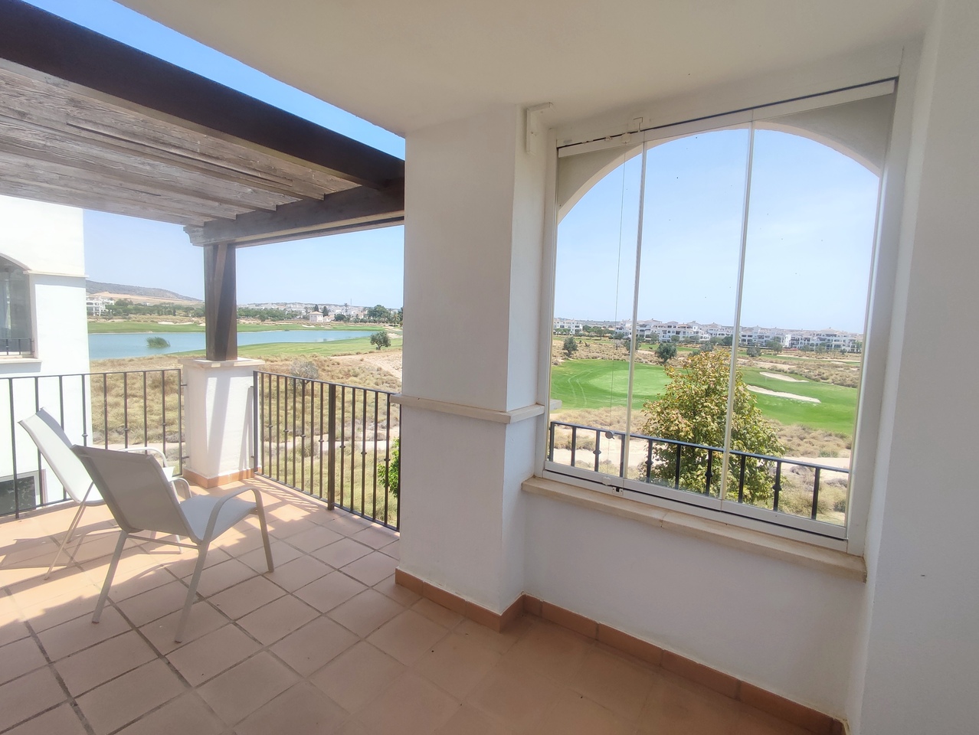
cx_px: 490
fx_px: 453
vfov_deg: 78.2
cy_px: 368
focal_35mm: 16
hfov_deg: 94.5
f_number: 2.2
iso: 50
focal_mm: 1.65
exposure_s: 1/954
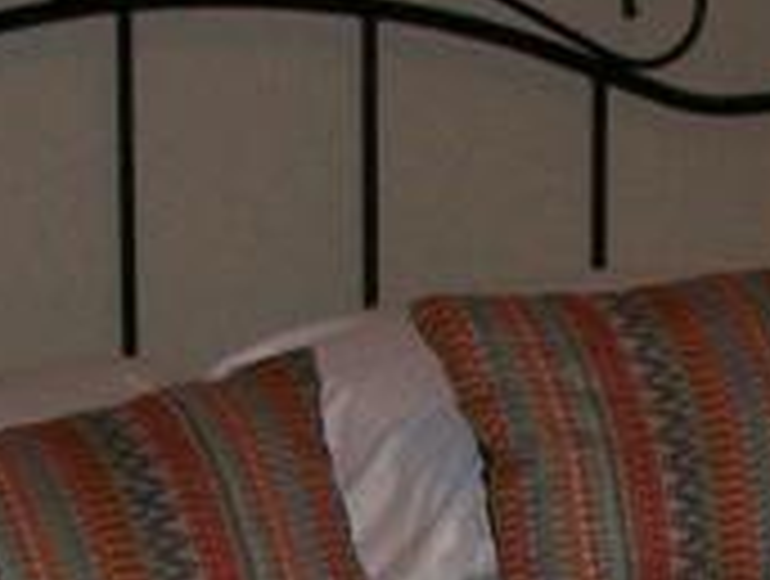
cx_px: 829
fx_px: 5060
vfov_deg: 6.5
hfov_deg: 8.6
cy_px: 634
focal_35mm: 227
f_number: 2.8
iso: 160
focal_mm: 6.3
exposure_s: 1/60
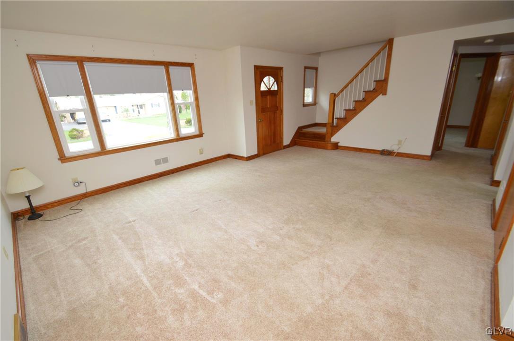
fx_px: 214
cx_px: 257
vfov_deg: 77.2
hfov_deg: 100.5
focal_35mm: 15
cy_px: 170
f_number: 4.5
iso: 400
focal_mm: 10
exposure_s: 1/80
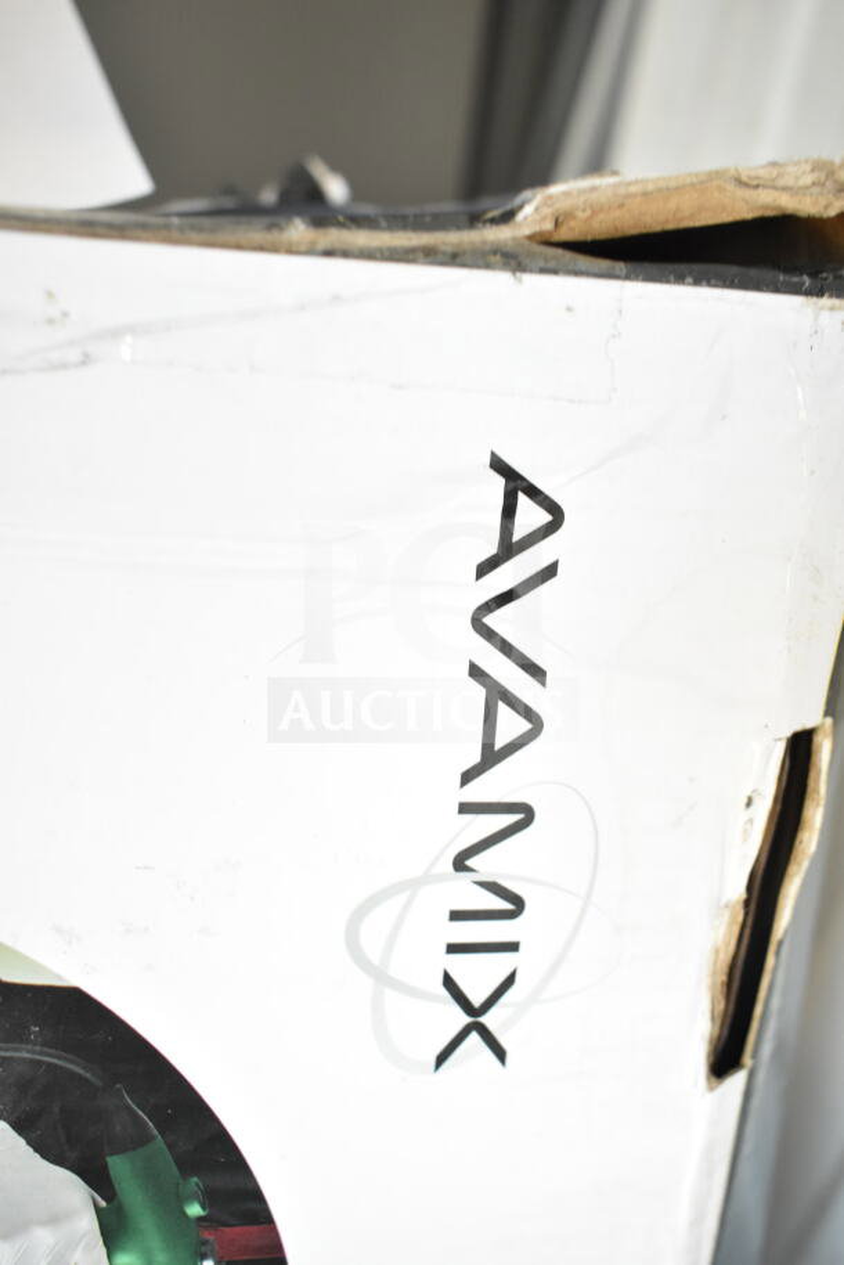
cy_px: 632
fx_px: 1212
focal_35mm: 34
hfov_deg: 38.4
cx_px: 422
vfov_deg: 55.1
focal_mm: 23
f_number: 5
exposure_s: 1/100
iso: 1600
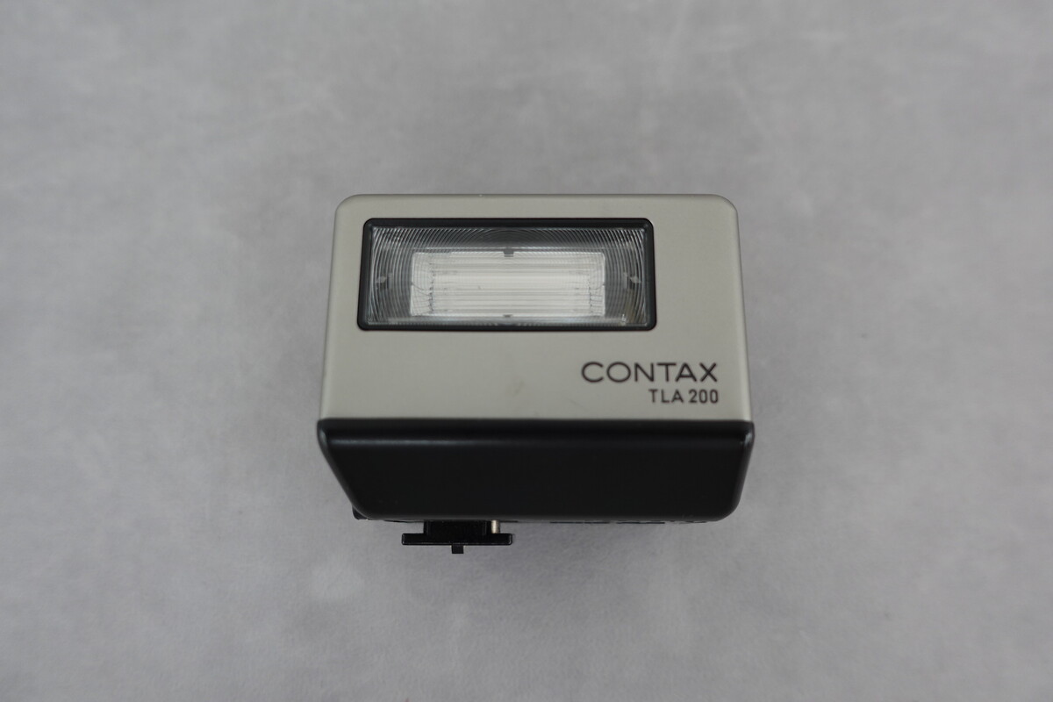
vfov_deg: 53.1
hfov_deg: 73.7
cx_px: 526
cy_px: 351
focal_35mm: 24
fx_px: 702
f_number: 2.5
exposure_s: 1/50
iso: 125
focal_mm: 8.8
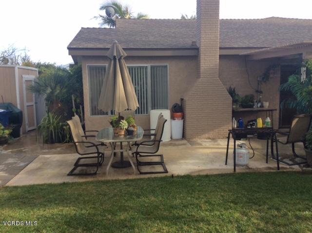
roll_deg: +2.1
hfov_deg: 56.9
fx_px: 288
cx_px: 156
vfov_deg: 44.1
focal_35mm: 32
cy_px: 116
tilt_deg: -7.2
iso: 32
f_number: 2.4
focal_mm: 3.3
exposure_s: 1/325
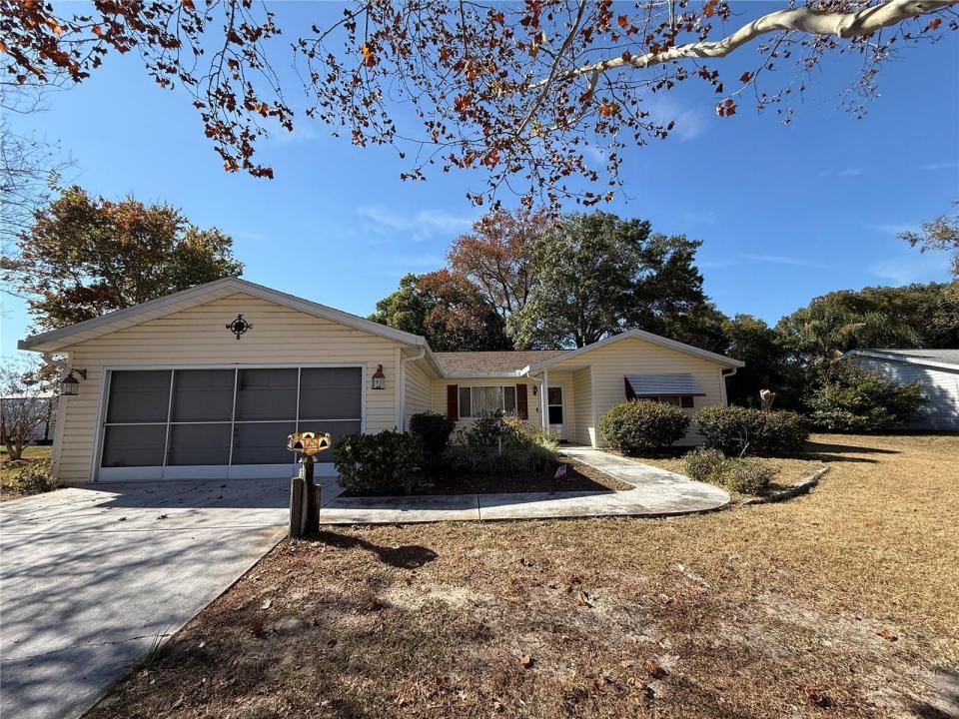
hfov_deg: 102.1
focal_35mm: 14
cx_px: 480
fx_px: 388
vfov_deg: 85.7
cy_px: 360
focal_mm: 2.22
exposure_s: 1/1145
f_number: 2.2
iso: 50
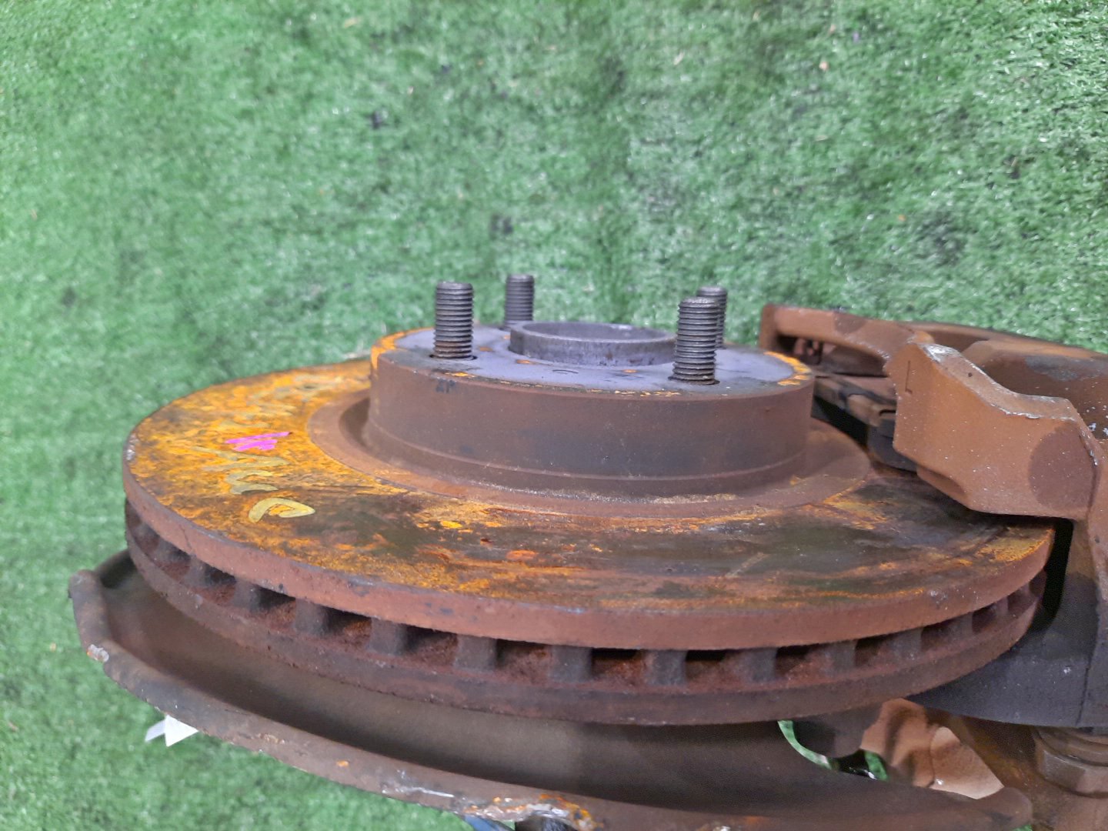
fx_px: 800
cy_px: 416
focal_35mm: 25
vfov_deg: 54.9
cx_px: 554
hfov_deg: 69.4
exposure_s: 1/25
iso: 314
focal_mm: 4.6
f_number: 2
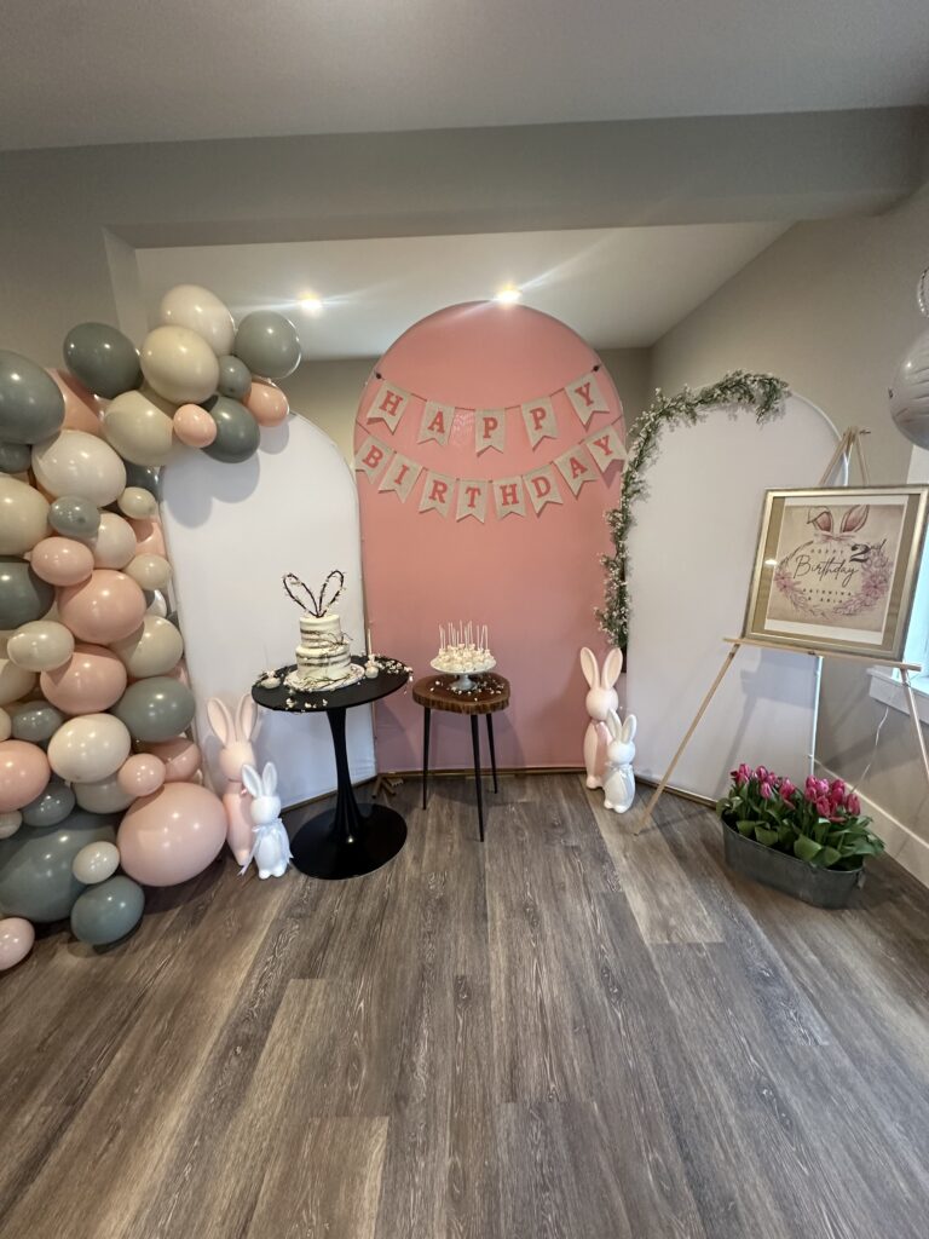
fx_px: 501
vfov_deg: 102.1
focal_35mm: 14
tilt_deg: -11.8
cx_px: 464
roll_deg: +1.7
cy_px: 620
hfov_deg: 85.7
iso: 400
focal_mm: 2.22
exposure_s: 1/60
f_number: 2.2
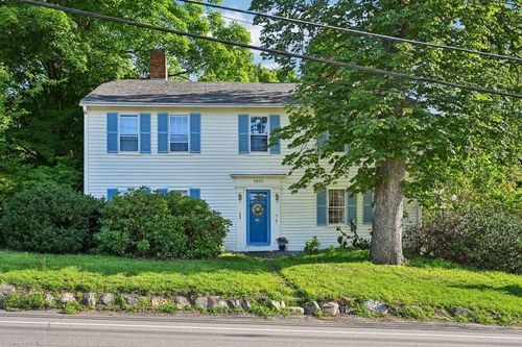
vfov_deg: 43.6
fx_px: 435
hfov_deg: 61.9
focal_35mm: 30
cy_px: 174
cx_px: 261
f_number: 8
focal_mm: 30
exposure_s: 1/200
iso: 400
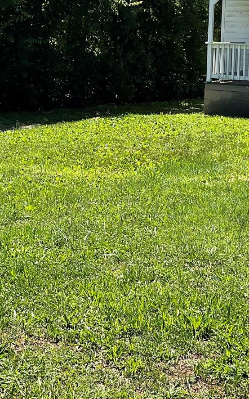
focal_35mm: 71
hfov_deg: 18.3
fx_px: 771
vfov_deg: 28.6
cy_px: 104
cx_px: 131
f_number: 1.8
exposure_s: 1/792
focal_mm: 3
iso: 16
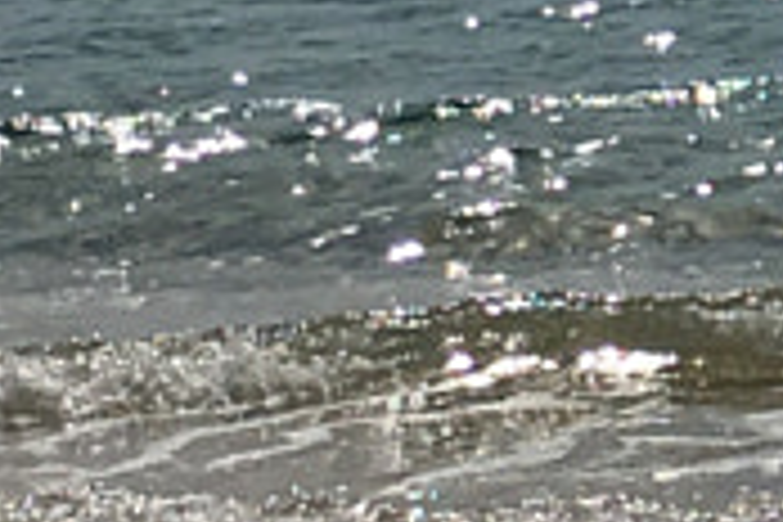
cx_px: 1868
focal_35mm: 278
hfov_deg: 7.0
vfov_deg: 4.8
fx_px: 6046
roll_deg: +2.6
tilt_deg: -2.3
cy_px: -626
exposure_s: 1/8547
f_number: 2.2
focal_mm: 4.15
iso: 25
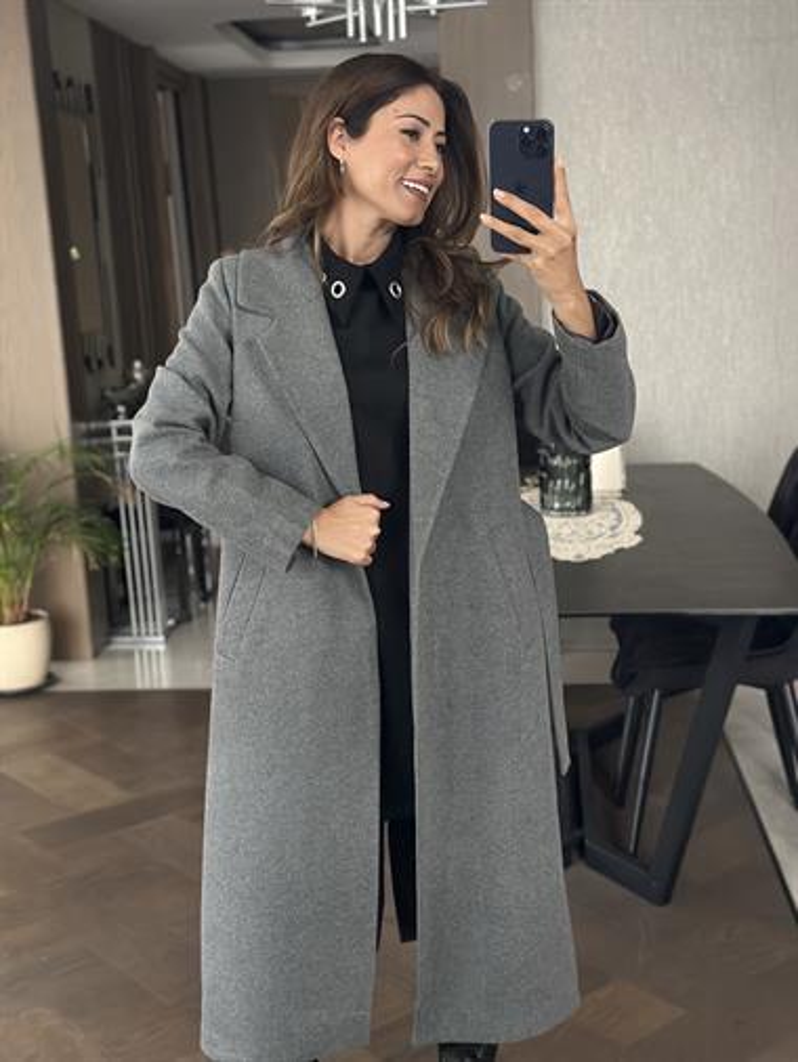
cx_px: 399
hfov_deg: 30.3
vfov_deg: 39.6
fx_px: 1474
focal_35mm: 48
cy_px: 531
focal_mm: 6.86
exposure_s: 1/40
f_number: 1.78
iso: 500
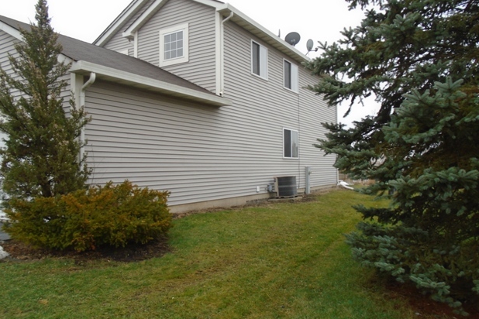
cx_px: 243
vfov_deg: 46.4
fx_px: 373
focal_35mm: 28
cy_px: 160
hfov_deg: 65.5
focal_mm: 4.6
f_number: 3.2
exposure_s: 1/50
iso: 100
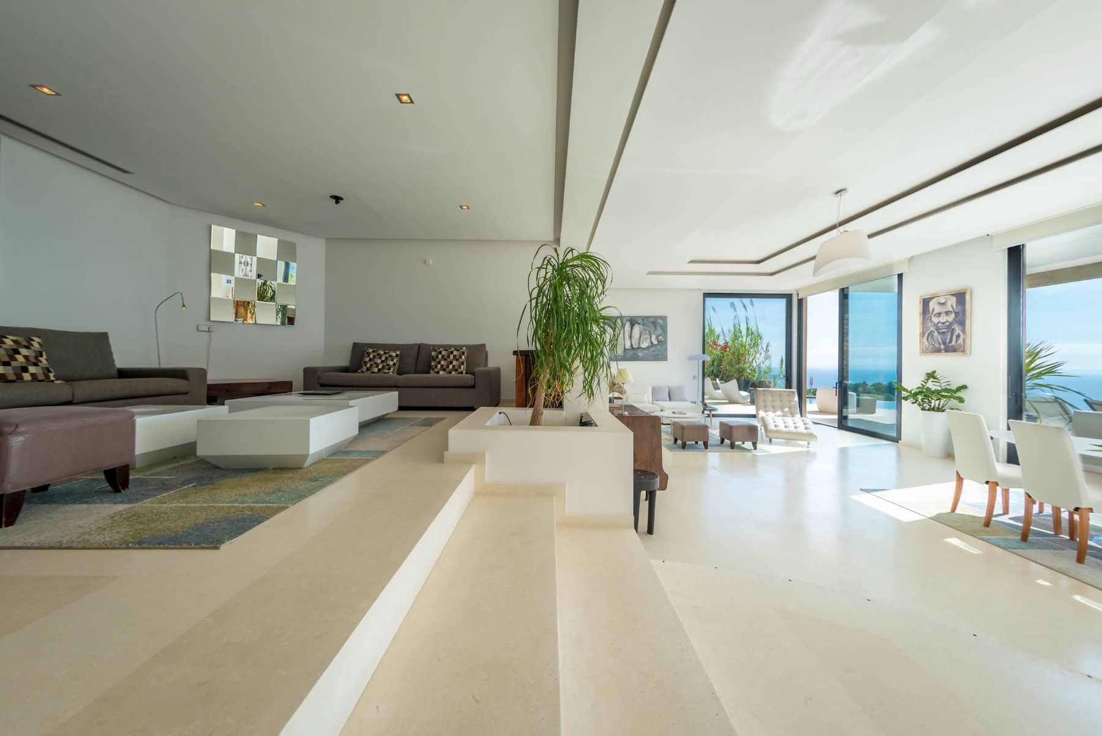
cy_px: 368
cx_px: 551
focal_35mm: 16
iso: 50
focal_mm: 16
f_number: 9
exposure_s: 1/1000
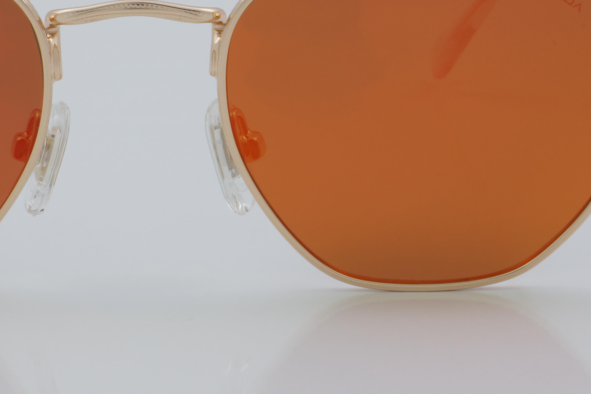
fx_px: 2527
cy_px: 149
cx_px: 147
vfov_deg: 8.9
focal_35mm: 154
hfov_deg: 13.3
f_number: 32
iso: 100
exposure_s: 1/4
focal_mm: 55
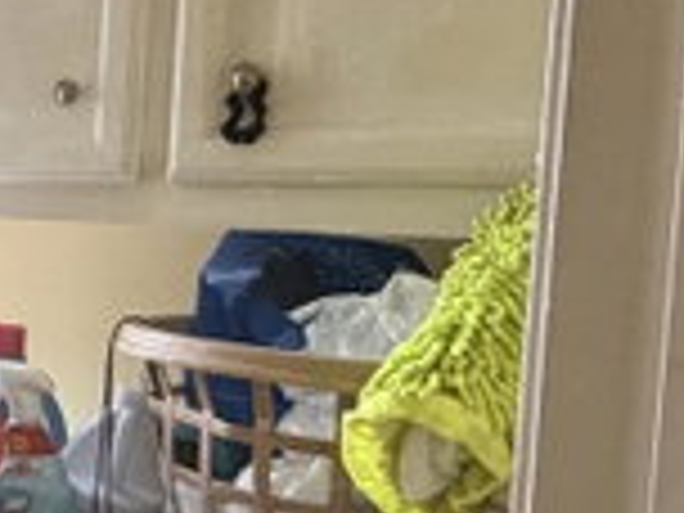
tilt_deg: -1.5
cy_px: 261
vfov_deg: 24.8
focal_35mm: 59
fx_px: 1166
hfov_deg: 26.4
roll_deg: -3.0
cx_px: -263
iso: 320
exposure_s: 1/60
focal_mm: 2.22
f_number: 2.2
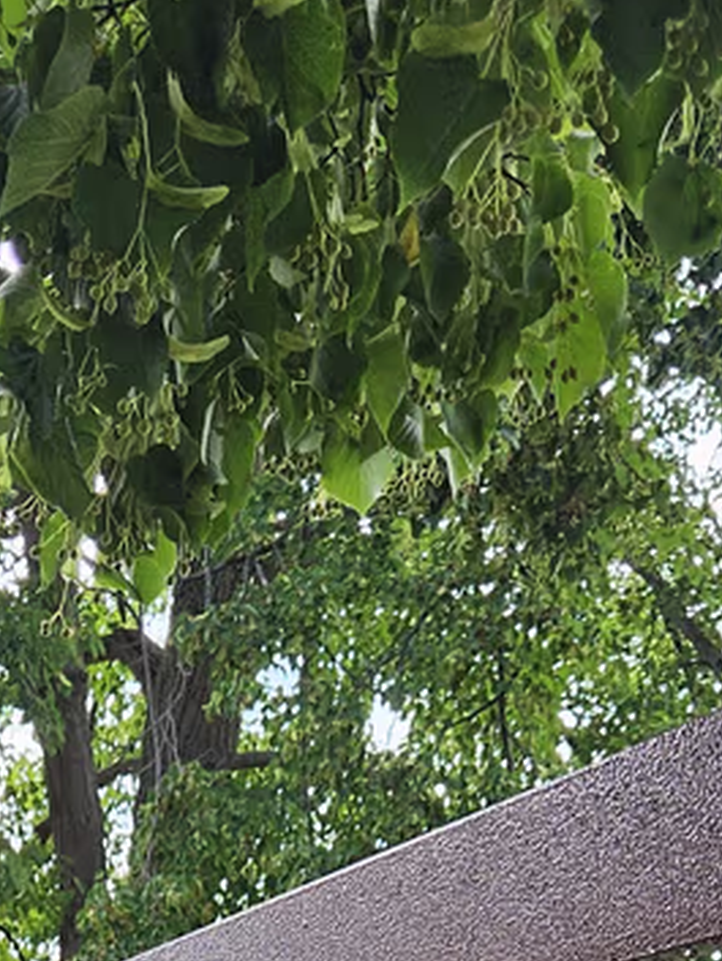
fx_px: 2474
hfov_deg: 16.6
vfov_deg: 18.3
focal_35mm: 89
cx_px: 245
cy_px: 1624
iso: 25
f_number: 1.8
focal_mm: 5.4
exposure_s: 1/217
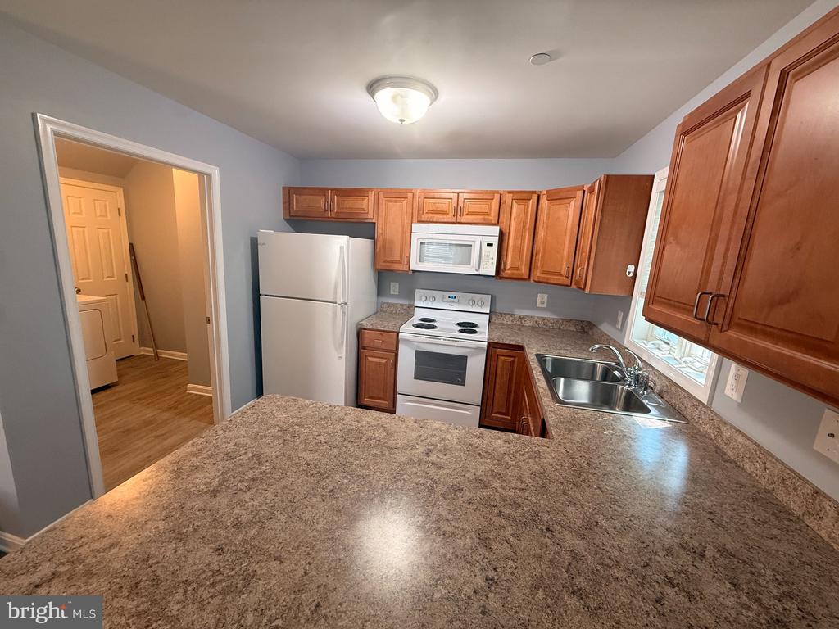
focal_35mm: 14
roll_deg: -3.2
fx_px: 339
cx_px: 420
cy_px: 314
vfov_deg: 85.7
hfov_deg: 102.1
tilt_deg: -10.5
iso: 250
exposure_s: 1/60
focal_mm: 2.22
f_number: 2.2
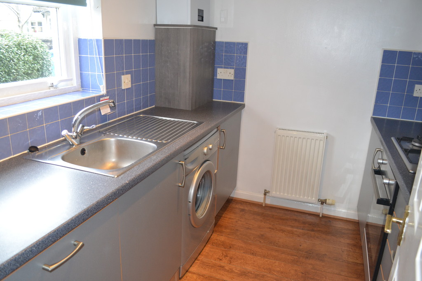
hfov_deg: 67.4
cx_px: 211
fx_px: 317
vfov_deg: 47.9
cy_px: 140
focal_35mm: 27
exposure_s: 1/60
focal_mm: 18
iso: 720
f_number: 3.5
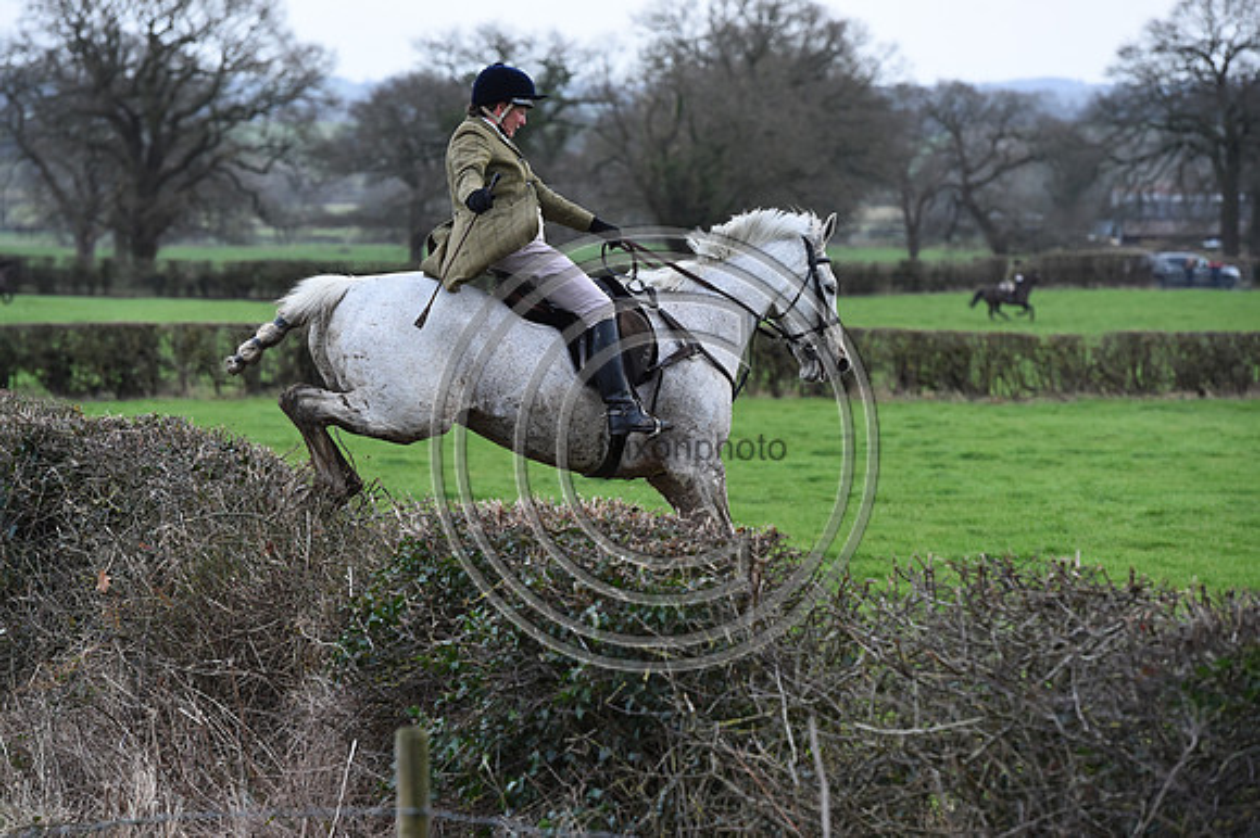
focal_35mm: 170
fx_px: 5946
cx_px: 630
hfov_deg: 12.1
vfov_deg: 8.1
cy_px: 419
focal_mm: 170
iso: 2200
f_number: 5.6
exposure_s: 1/1250
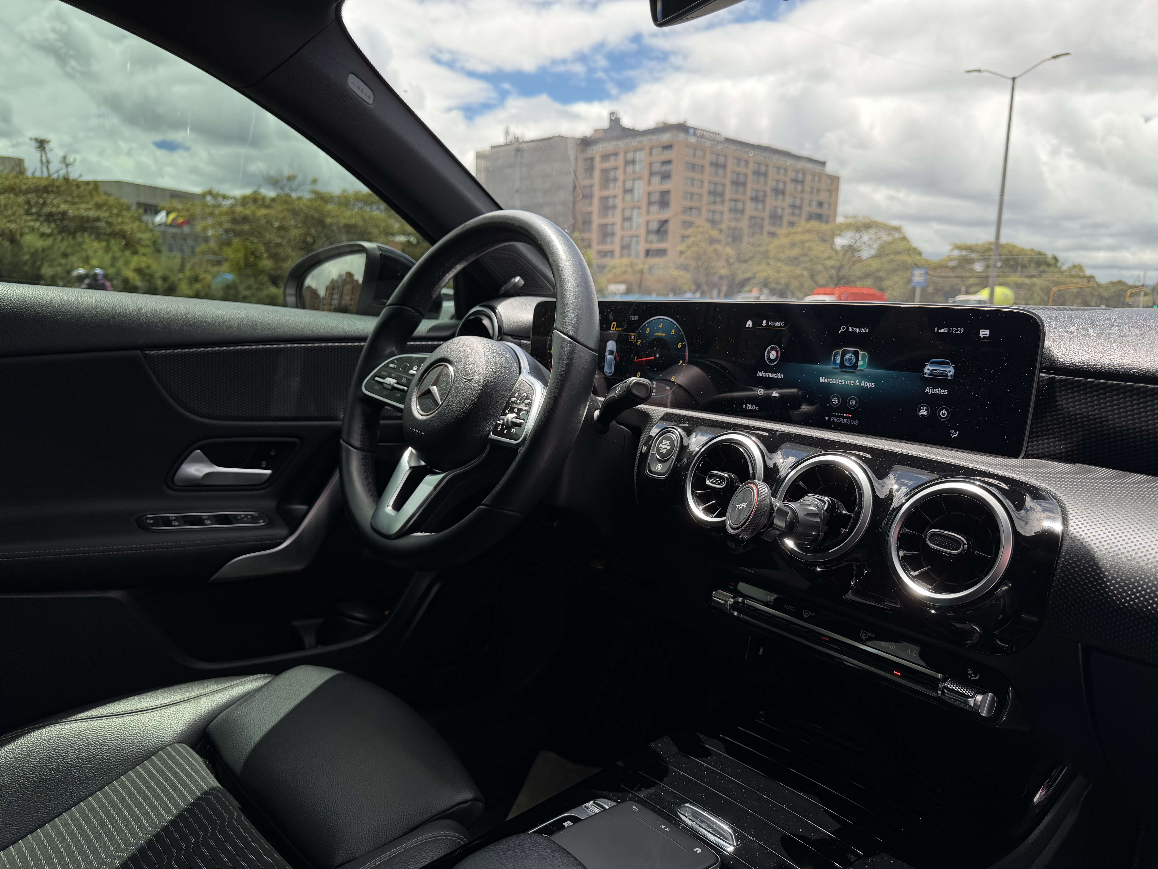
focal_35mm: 24
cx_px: 579
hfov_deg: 71.6
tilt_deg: -8.3
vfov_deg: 56.8
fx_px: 803
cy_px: 434
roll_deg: -1.7
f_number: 1.78
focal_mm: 6.76
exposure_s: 1/199
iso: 80
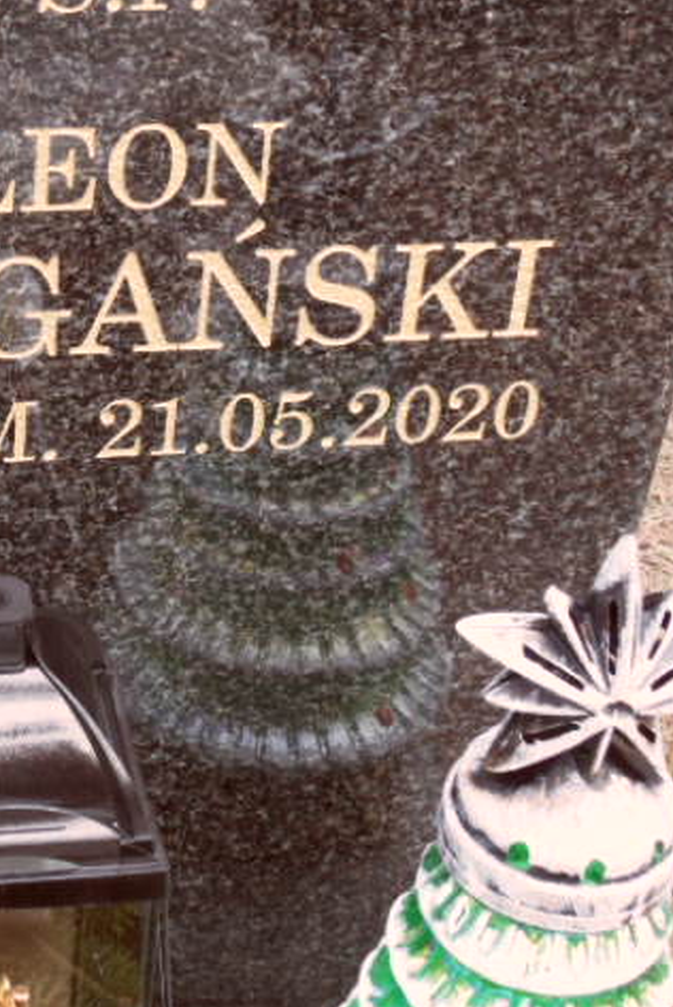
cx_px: 15
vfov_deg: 22.6
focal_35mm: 90
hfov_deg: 15.0
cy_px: 522
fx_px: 2520
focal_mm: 6.5
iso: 160
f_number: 3.6
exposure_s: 1/45
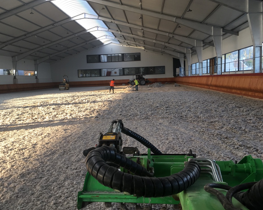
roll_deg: +2.3
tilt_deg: -7.1
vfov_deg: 47.1
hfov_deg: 57.2
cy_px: 103
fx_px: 241
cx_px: 127
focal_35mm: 31
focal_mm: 4.15
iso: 32
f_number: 2.2
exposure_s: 1/100
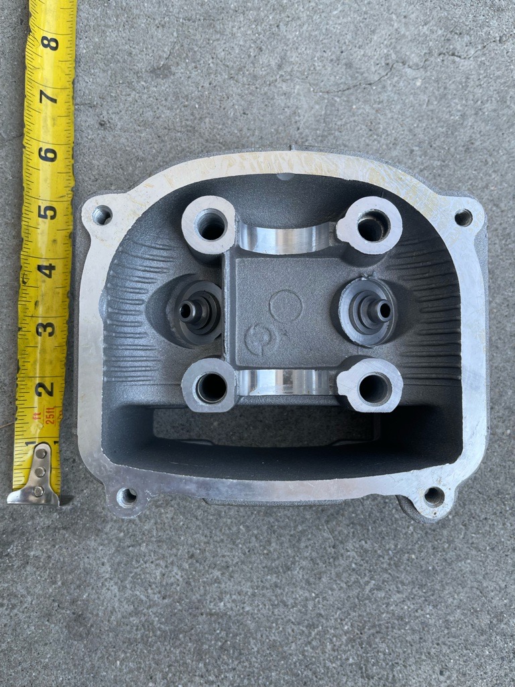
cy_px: 344
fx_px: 516
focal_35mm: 26
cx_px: 258
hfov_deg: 53.1
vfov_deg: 67.3
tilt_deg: -87.2
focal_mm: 5.1
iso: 32
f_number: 1.6
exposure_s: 1/602
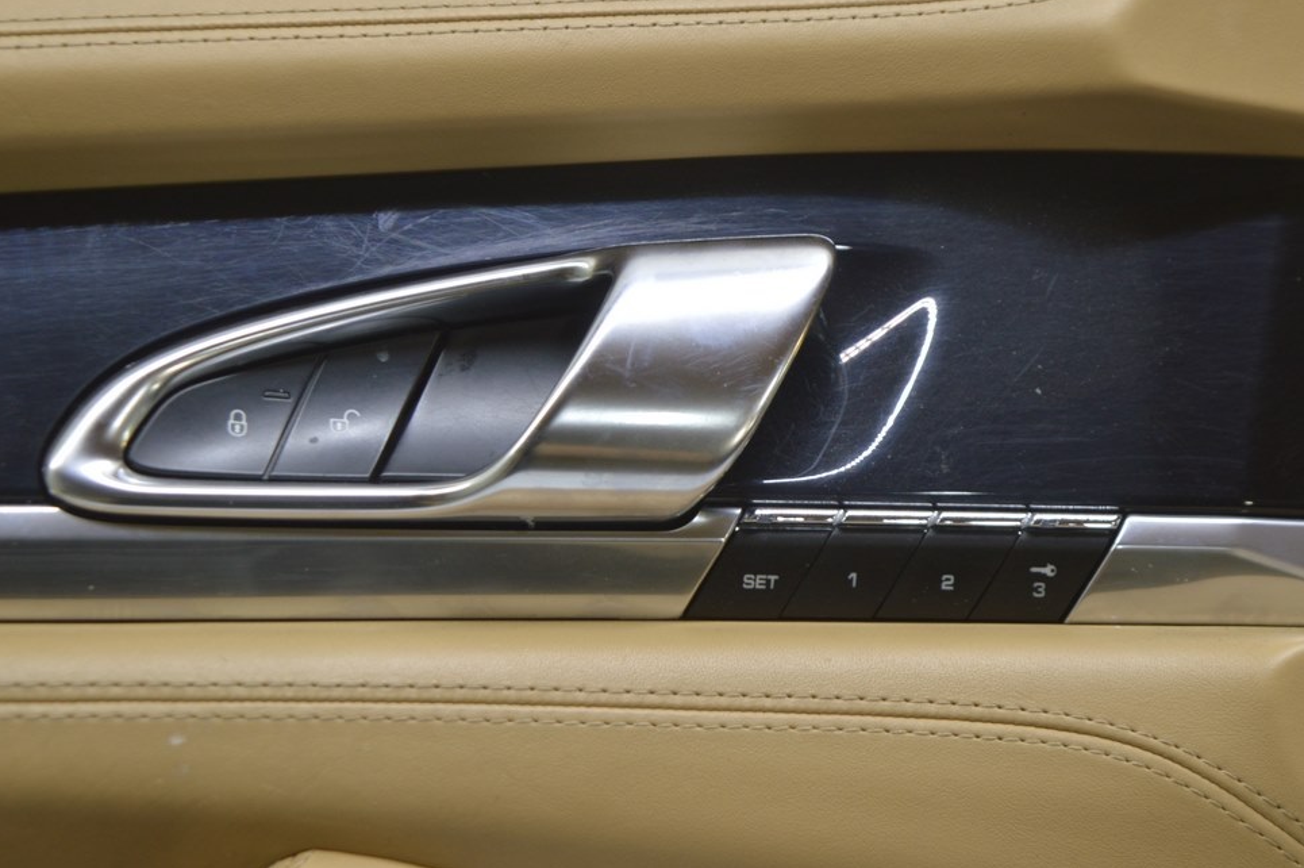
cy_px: 425
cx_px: 636
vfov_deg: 15.6
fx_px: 3168
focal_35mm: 88
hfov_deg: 23.3
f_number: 5.6
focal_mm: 55
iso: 400
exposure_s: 1/20
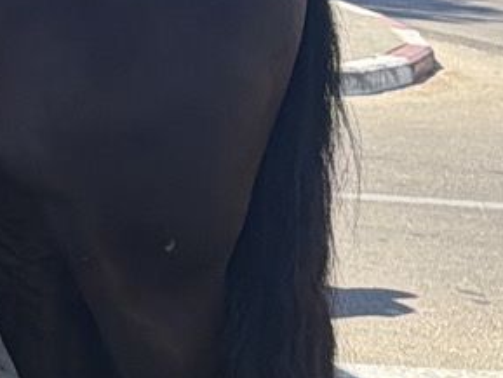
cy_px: -52
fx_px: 2413
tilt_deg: -4.3
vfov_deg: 8.9
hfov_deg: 10.4
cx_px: -667
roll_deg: -4.0
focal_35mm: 166
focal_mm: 6.76
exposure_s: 1/1855
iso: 80
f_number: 1.78
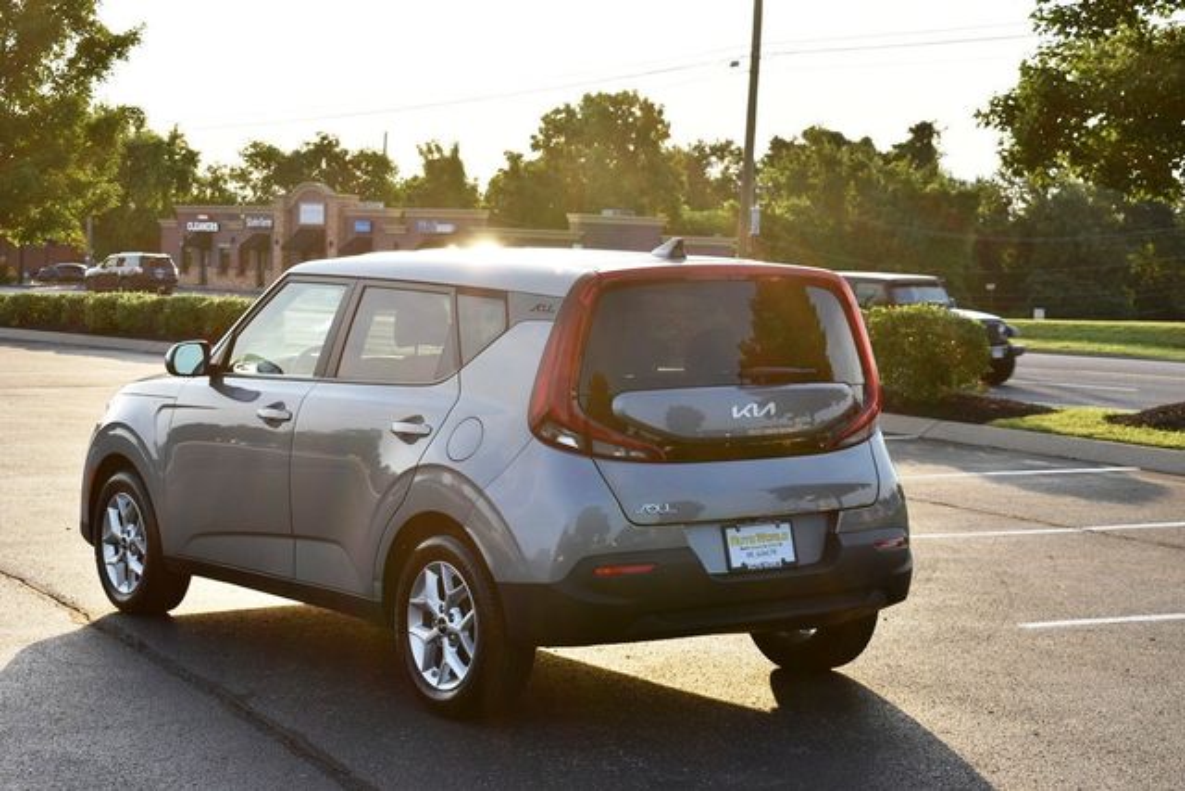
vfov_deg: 20.2
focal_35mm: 68
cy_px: 396
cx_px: 592
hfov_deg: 29.9
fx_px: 2222
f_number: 8
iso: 200
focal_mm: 45
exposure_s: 1/250
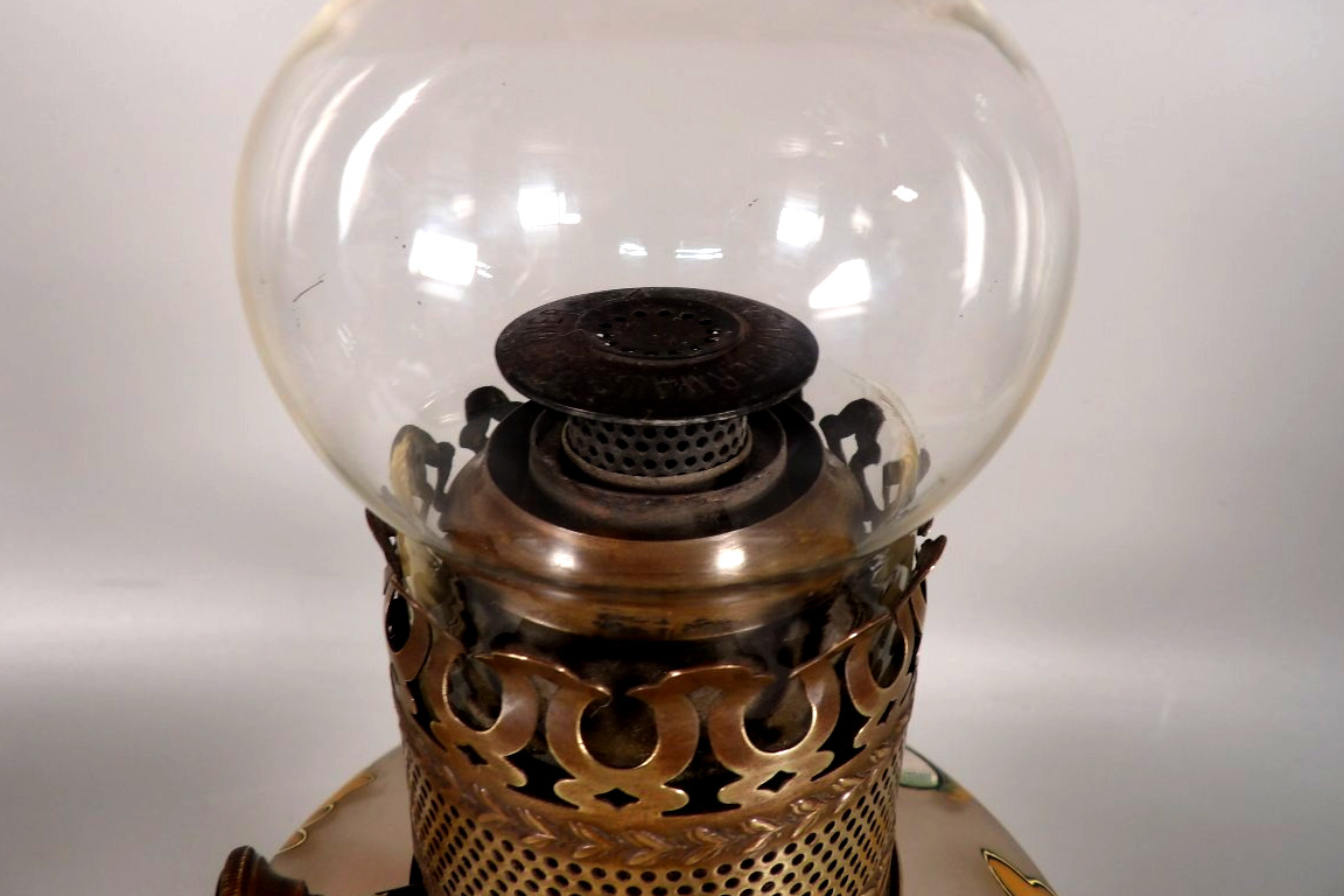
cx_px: 676
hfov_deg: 69.4
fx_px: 971
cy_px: 378
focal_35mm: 26
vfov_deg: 49.4
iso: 133
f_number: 2.8
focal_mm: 4.3
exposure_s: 1/33
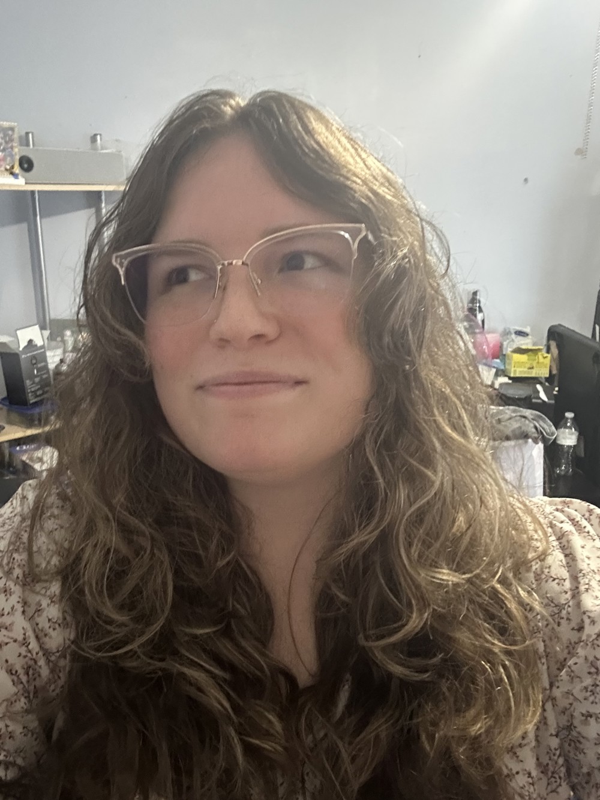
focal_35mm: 30
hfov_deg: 46.8
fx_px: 693
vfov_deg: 60.0
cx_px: 300
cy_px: 400
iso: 640
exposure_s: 1/15
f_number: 1.9
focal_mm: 2.69
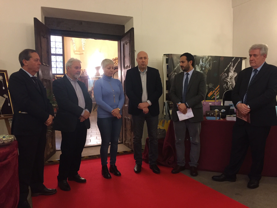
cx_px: 138
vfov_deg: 48.2
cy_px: 104
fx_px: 232
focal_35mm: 29
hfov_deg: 61.7
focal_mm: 4.15
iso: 250
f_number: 2.2
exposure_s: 1/20
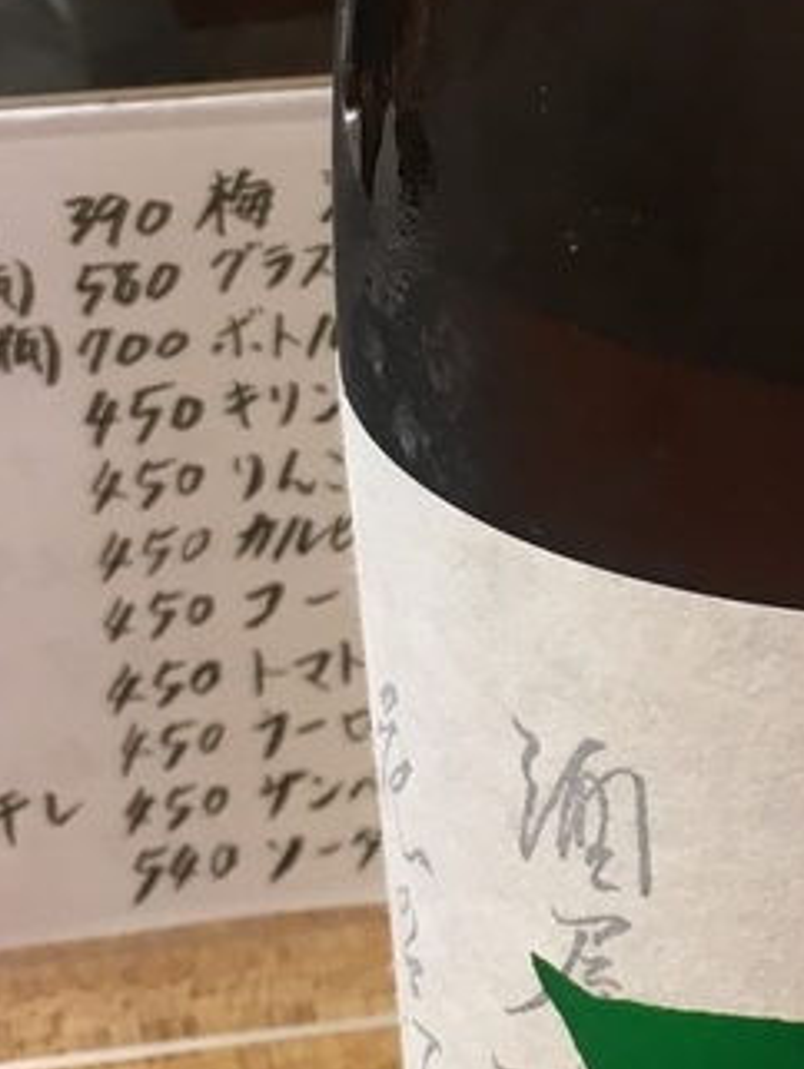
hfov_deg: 13.3
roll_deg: -0.5
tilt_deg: -24.9
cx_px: 1010
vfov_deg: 18.1
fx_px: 3340
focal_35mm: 108
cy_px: 325
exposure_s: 1/30
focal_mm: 4.15
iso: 50
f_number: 2.2
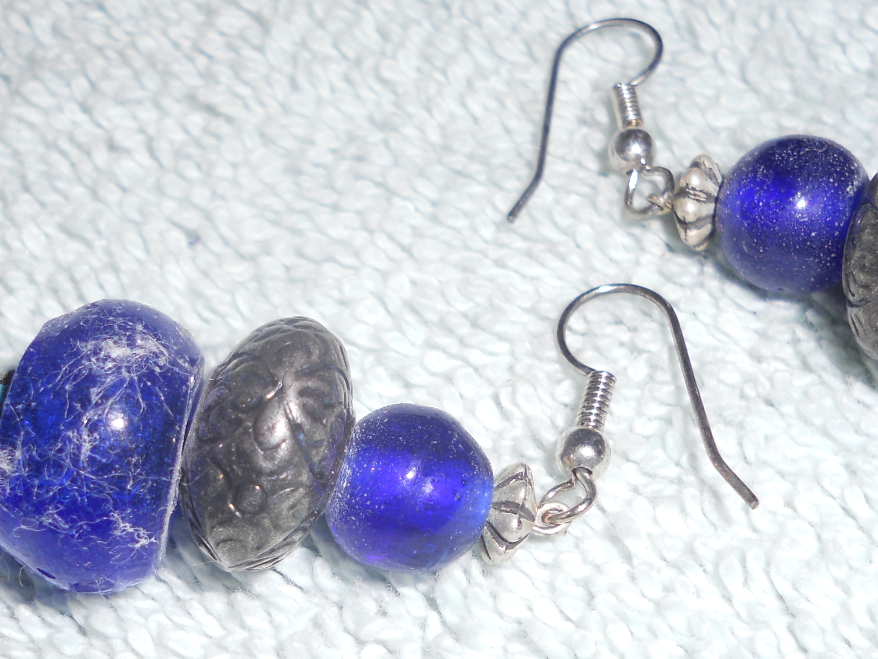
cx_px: 293
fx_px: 1598
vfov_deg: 23.2
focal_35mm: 63
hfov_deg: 30.5
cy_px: 422
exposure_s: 1/25
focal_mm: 5.8
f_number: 8.8
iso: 80
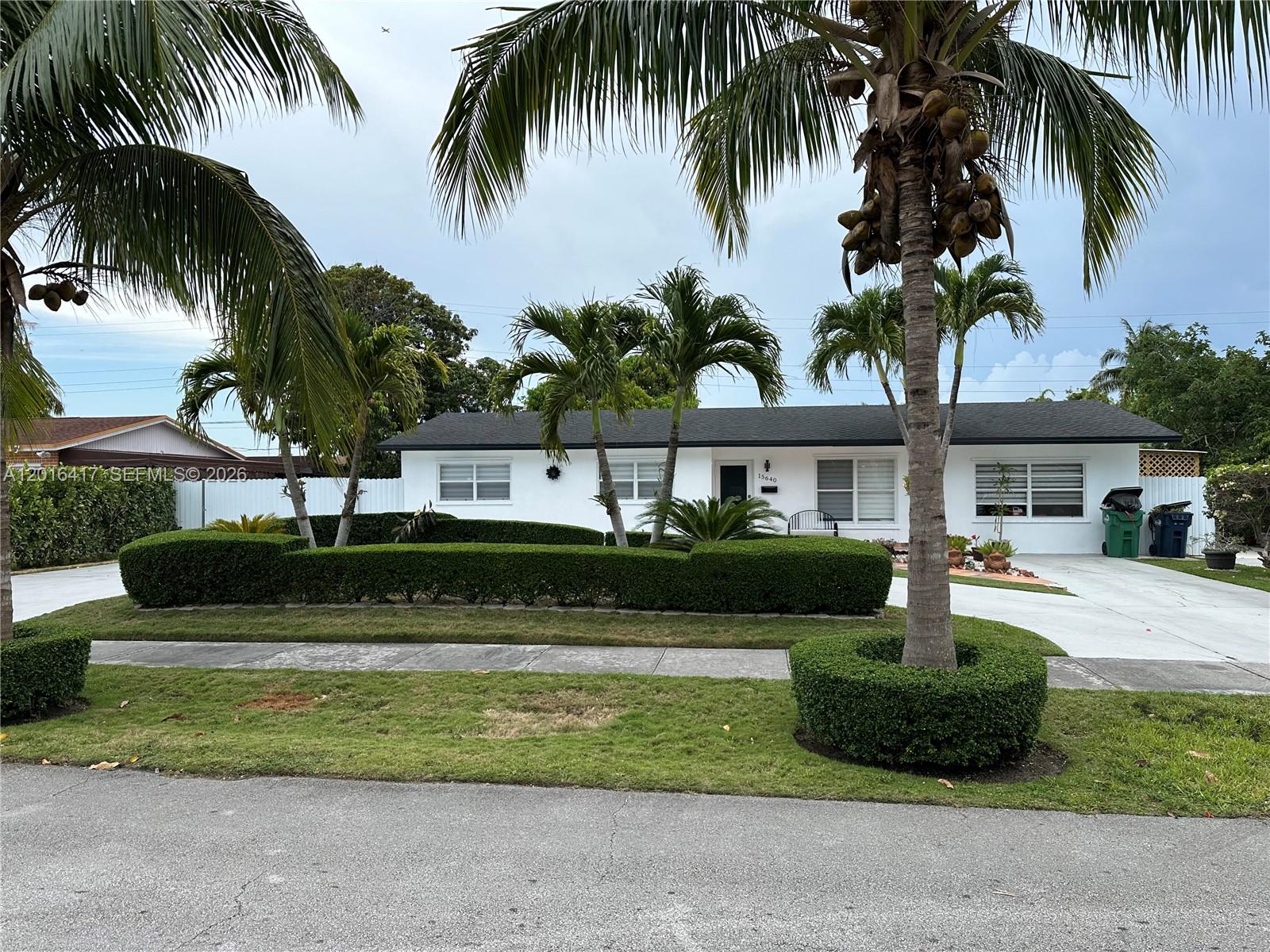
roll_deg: +0.9
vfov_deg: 56.8
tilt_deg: +1.7
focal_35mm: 24
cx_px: 635
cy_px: 476
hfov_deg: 71.6
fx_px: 881
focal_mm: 6.86
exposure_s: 1/2155
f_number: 1.78
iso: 80
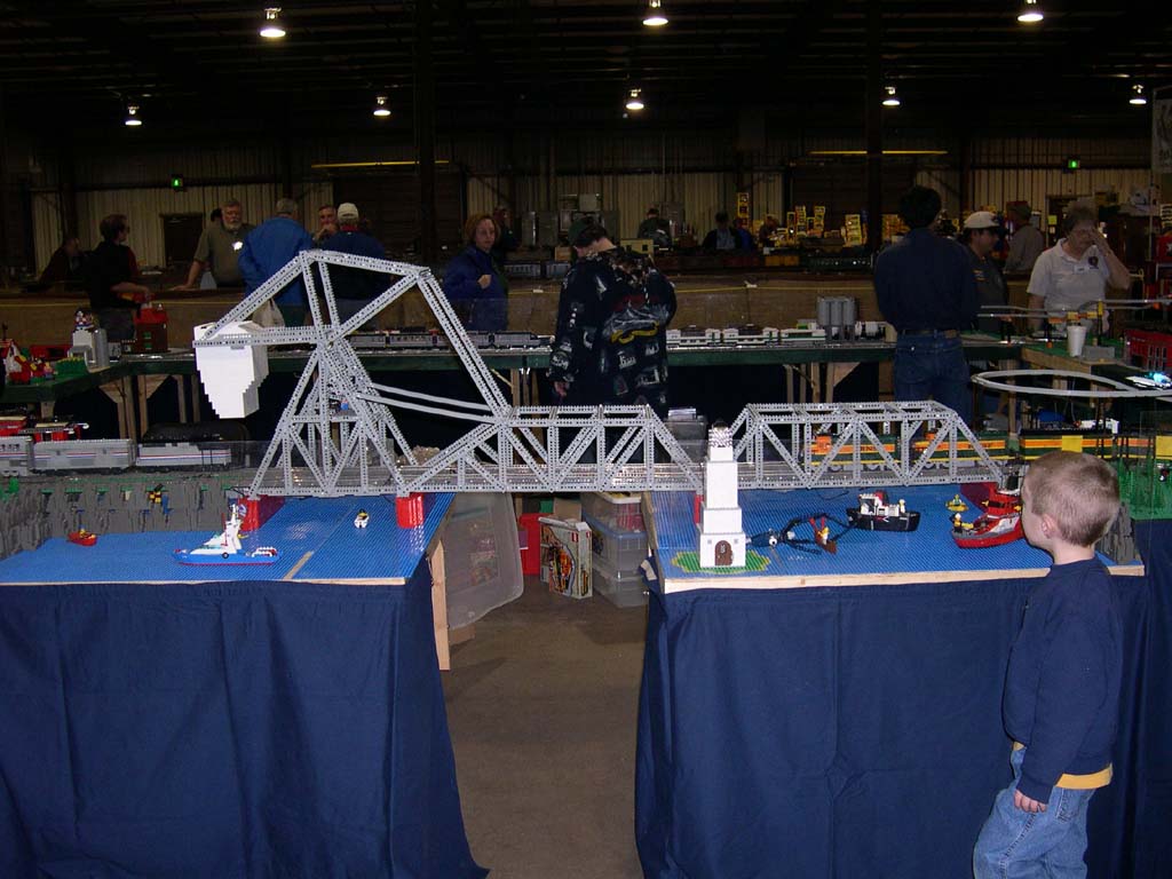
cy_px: 440
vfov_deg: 37.7
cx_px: 586
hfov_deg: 49.0
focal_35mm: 38
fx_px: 1287
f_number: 2.8
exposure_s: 1/60
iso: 259
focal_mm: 8
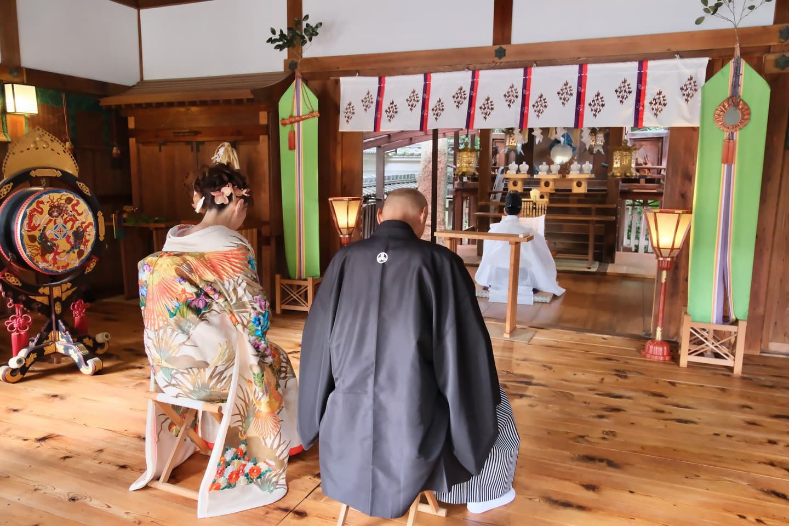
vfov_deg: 49.6
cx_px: 394
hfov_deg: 69.4
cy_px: 263
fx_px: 570
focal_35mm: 26
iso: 5000
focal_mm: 17
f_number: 4
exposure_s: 1/60
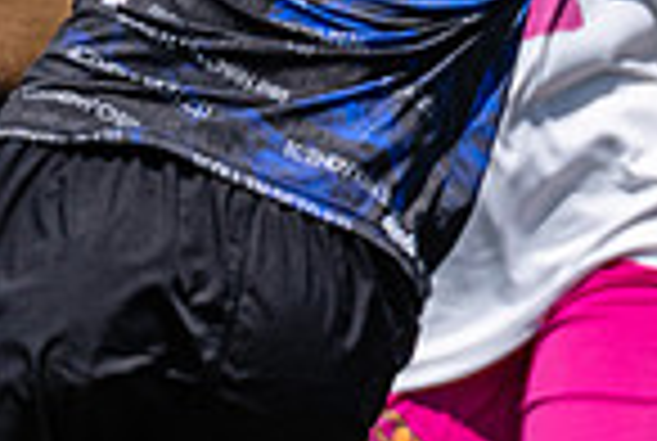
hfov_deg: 0.6
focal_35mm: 3282
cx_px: 1180
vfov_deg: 0.4
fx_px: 60018
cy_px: -175
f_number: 4
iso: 200
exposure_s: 1/2500
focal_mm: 400
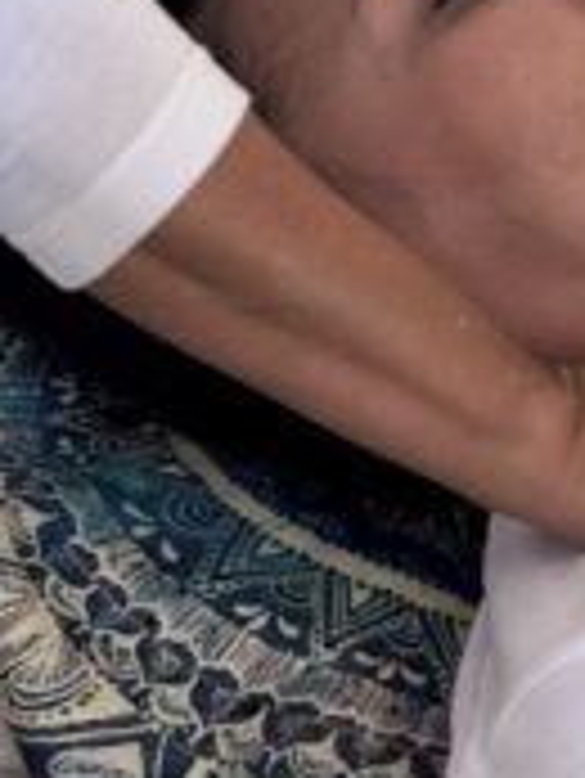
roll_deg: -4.6
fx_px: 2701
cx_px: 666
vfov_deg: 16.1
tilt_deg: -23.2
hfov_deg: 12.1
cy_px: 45
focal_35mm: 120
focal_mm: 5.96
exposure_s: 1/17
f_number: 1.6
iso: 640
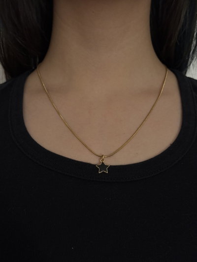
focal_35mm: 48
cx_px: 98
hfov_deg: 30.3
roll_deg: -0.9
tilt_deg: -2.5
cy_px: 131
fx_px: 364
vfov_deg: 39.6
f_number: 1.78
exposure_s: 1/33
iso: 320
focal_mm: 6.76
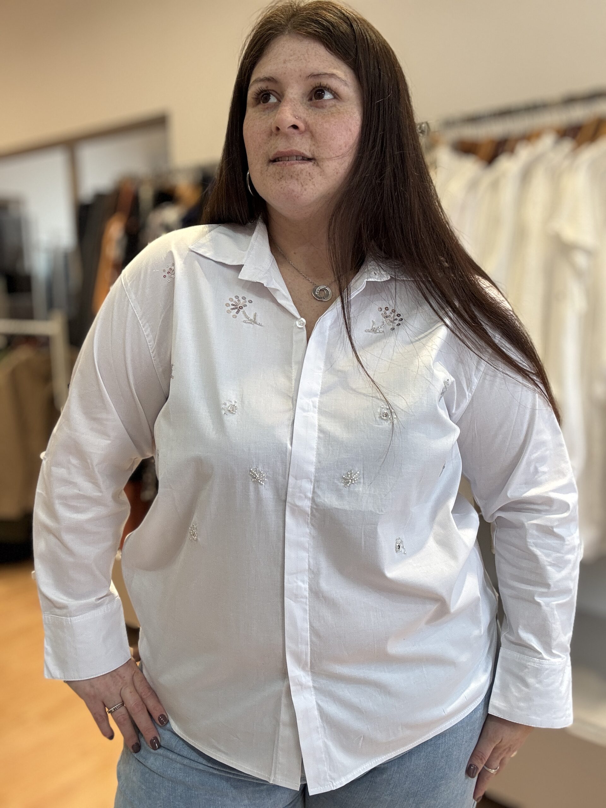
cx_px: 303
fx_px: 700
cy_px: 404
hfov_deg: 46.8
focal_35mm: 30
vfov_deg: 60.0
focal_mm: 2.69
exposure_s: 1/50
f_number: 1.9
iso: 64
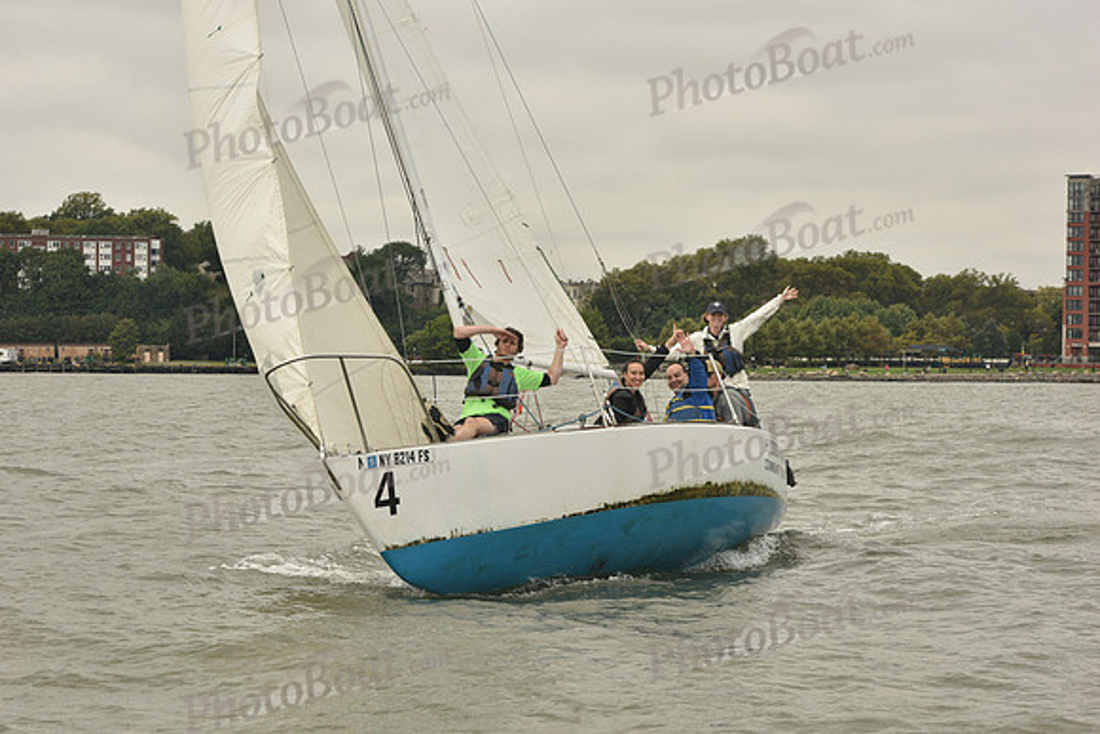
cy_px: 367
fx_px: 2628
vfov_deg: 15.9
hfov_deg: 23.6
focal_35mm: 86
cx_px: 550
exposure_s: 1/800
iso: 400
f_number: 11
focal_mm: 86
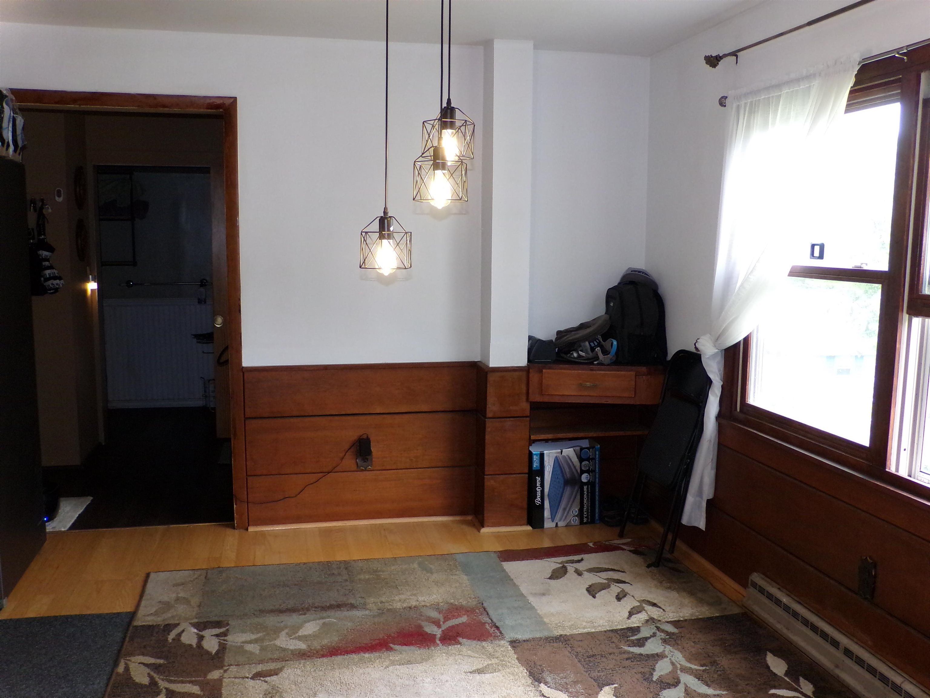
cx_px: 465
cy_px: 349
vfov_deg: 42.9
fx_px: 887
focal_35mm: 33
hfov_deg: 55.4
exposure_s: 1/56
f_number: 3.4
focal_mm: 5.9
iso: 200
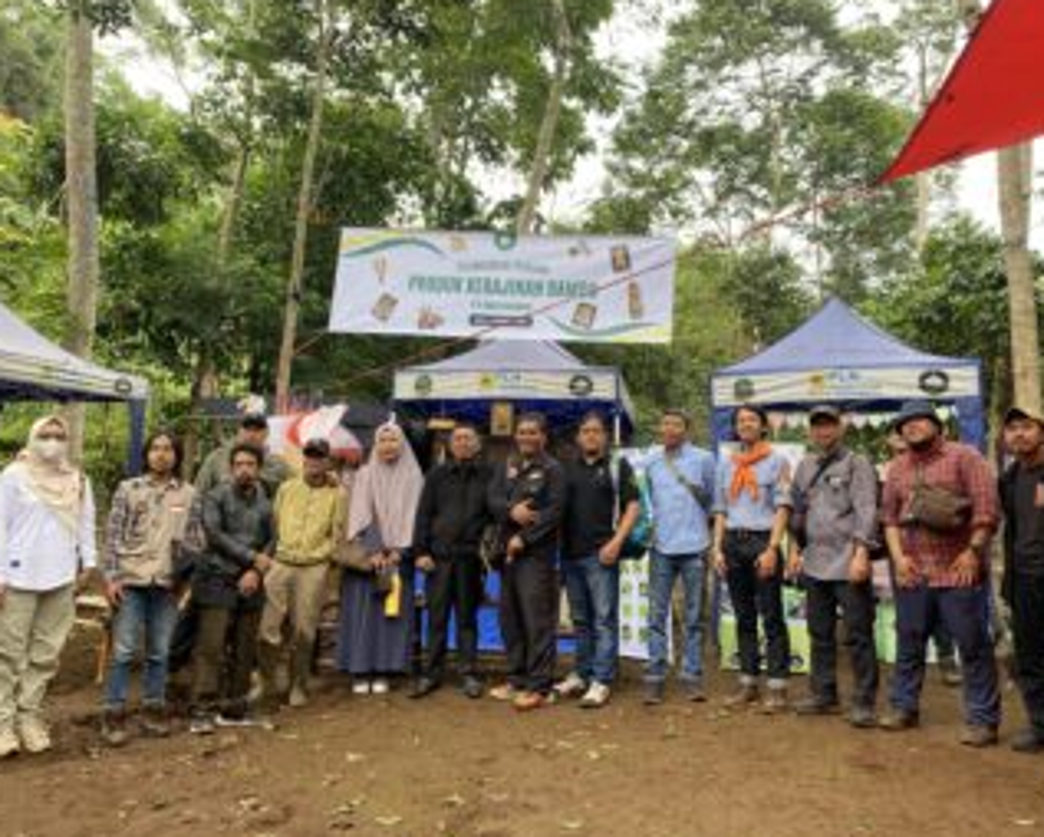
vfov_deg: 51.6
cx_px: 557
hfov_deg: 62.1
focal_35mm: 28
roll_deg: -2.6
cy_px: 420
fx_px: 866
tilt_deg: +9.6
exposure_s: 1/122
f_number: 1.8
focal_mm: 4.25
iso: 40
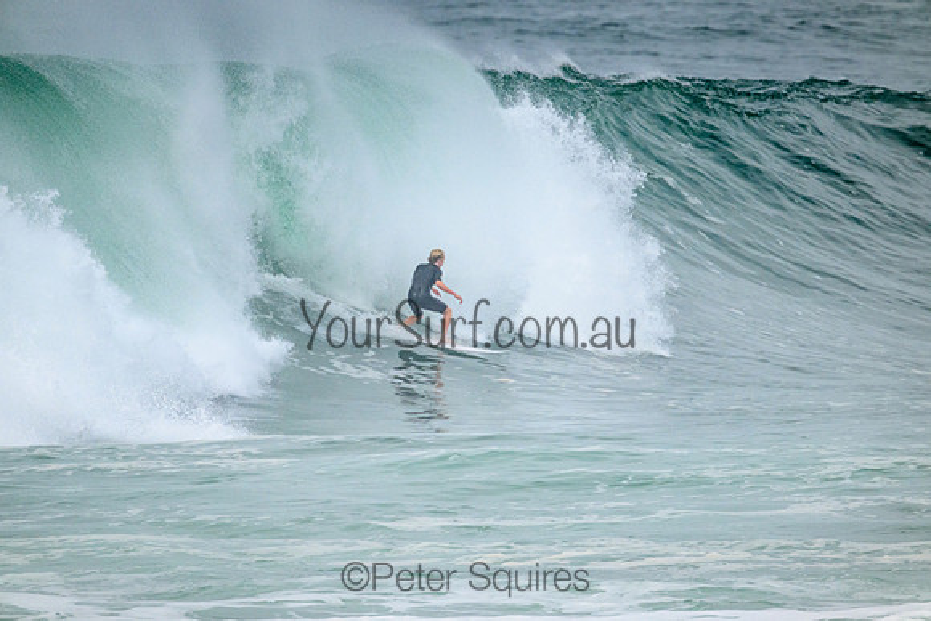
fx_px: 20693
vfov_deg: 1.7
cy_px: 310
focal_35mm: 800
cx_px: 466
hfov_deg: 2.6
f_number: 11
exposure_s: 1/2500
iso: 1600
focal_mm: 800
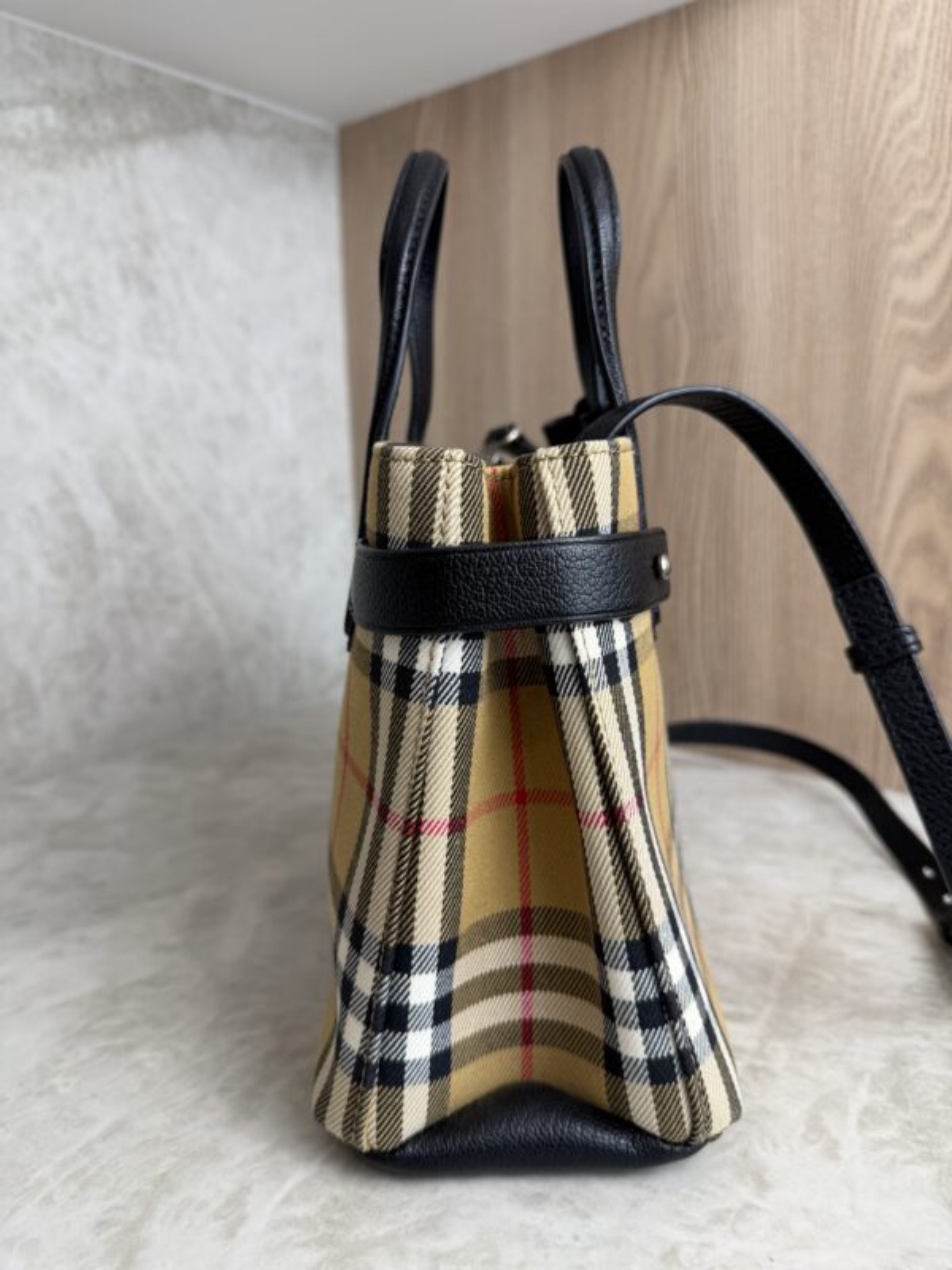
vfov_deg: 71.6
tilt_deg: -10.1
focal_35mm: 24
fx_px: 880
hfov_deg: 56.8
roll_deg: +0.9
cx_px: 476
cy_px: 635
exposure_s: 1/120
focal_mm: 6.76
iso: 64
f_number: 1.78
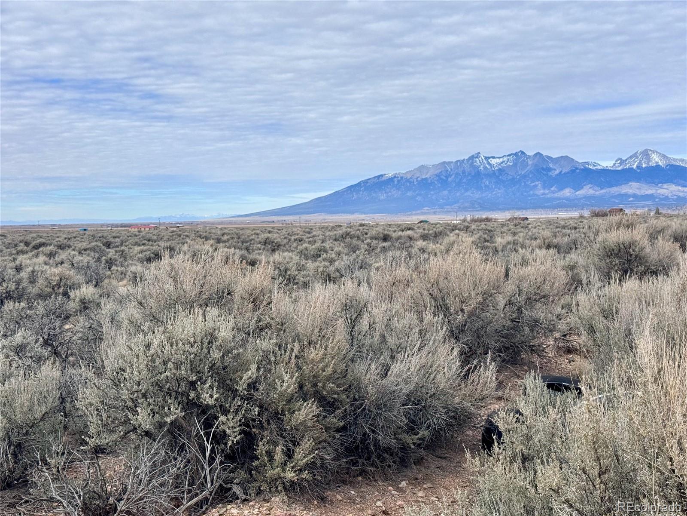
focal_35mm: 48
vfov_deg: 30.3
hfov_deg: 39.7
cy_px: 258
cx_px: 344
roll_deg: +0.7
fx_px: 953
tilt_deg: -3.2
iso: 64
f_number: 1.78
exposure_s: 1/4310
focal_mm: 6.76
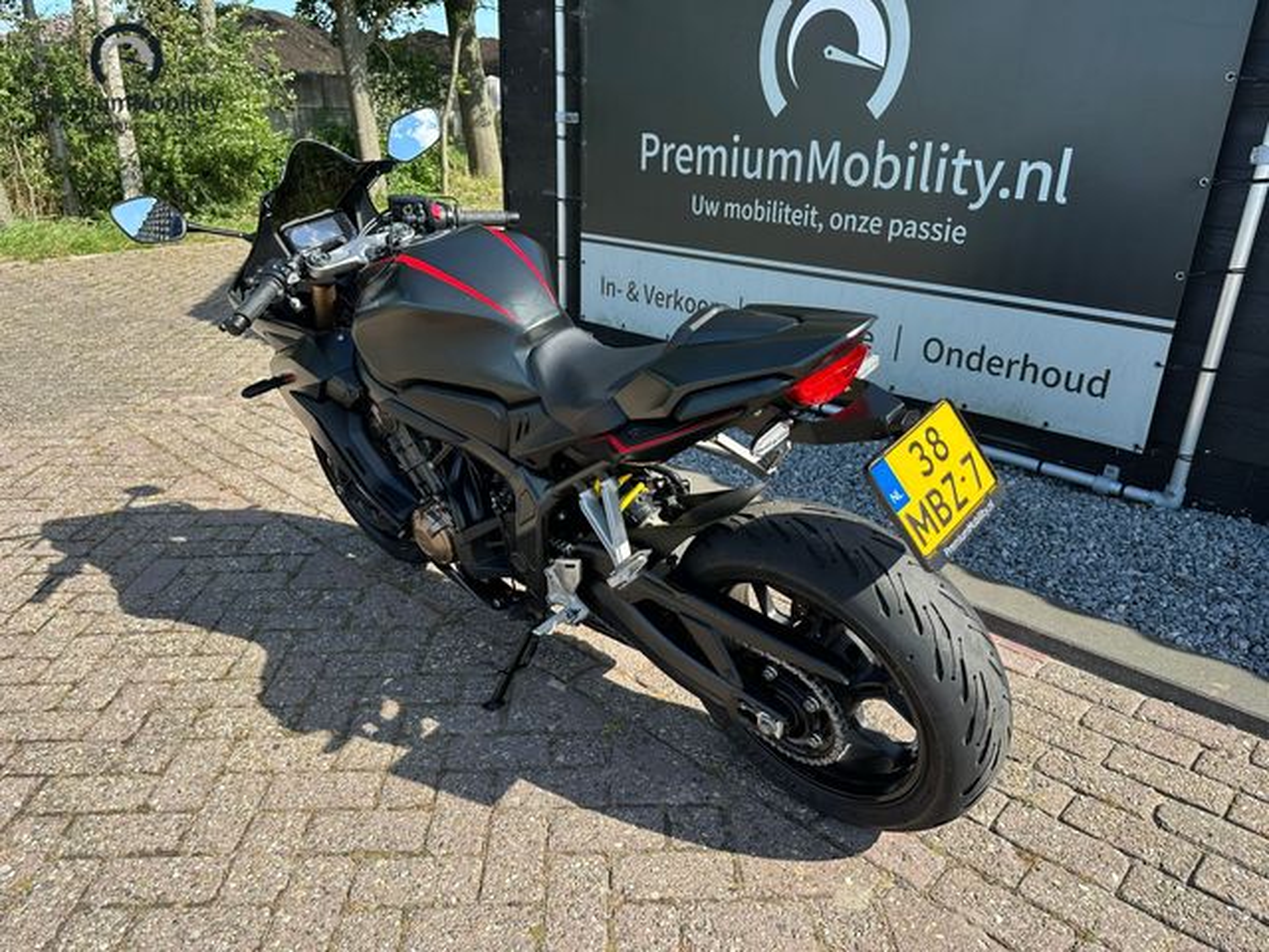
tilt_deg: -22.3
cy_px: 476
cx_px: 634
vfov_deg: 56.8
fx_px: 880
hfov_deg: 71.6
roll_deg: -2.1
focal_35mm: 24
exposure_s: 1/1183
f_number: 1.78
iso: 80
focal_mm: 6.86
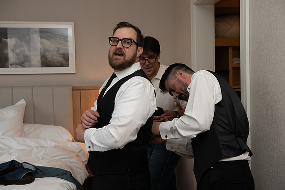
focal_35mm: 38
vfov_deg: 35.1
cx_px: 142
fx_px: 301
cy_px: 95
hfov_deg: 50.7
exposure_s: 1/200
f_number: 4
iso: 800
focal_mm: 38
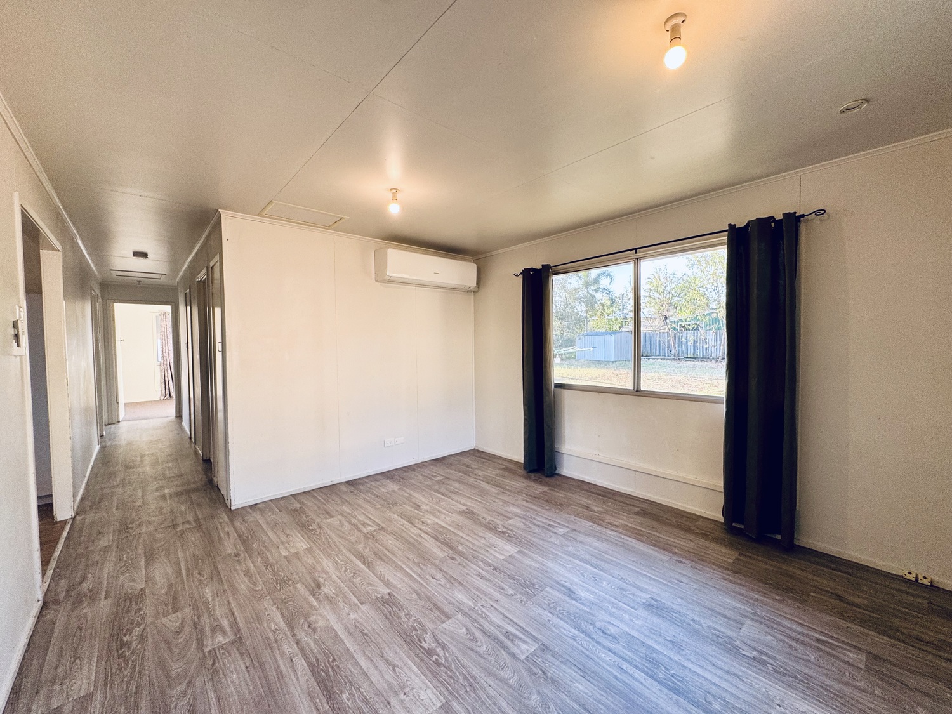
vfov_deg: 85.7
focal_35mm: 14
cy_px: 357
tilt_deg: -1.4
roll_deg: +1.1
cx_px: 476
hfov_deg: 102.1
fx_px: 385
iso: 80
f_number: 2.2
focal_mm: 2.22
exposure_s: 1/99
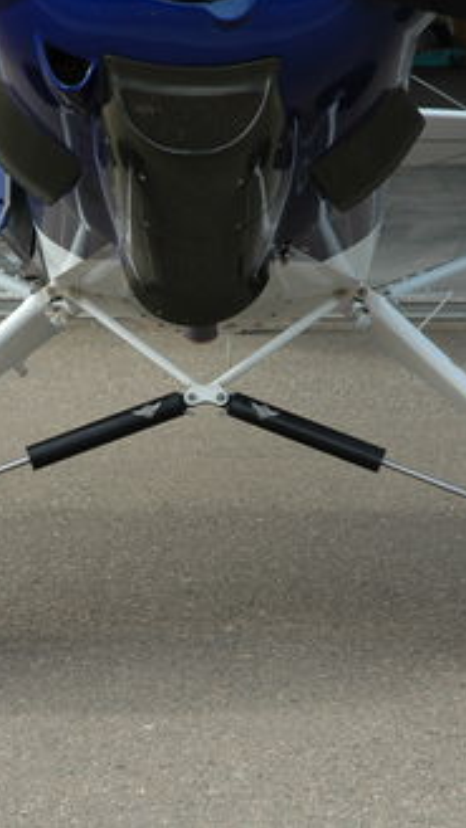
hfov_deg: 7.8
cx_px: 196
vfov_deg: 13.9
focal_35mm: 155
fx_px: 3401
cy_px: 413
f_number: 7.1
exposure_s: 1/200
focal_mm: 65
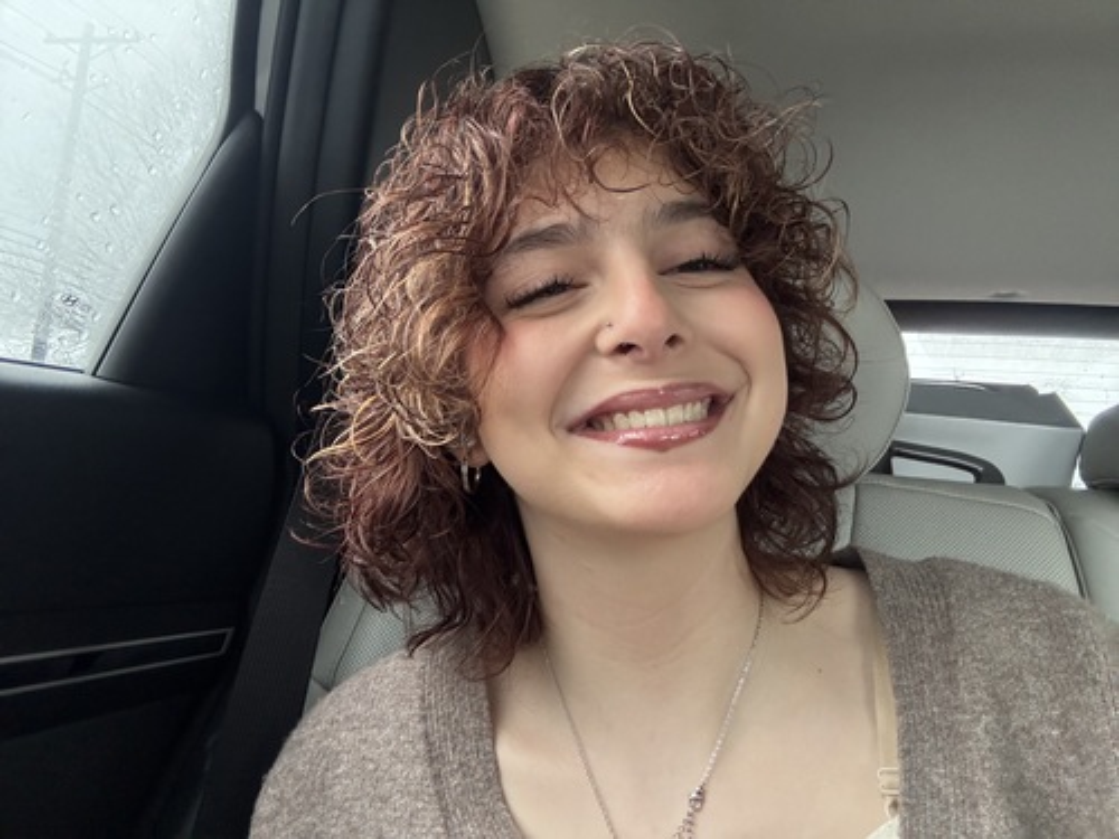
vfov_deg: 58.9
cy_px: 420
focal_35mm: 23
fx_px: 744
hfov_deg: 73.9
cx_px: 560
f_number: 1.9
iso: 320
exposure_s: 1/46
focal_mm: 2.69
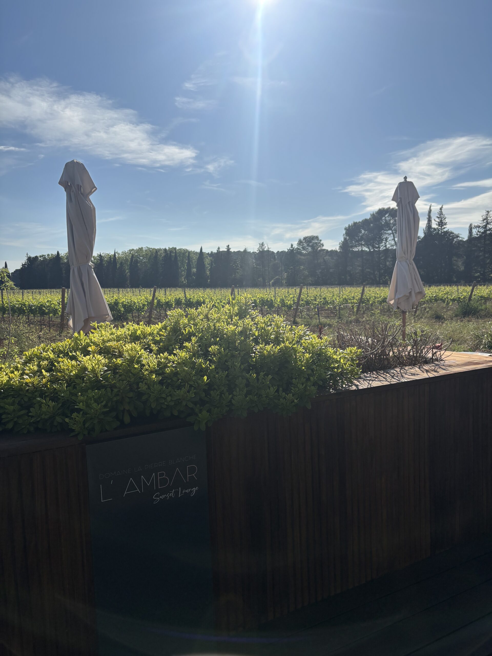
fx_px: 493
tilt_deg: -5.8
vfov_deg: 67.3
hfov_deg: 53.1
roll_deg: +1.3
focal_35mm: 26
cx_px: 246
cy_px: 328
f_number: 1.6
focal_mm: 5.96
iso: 50
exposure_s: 1/9091
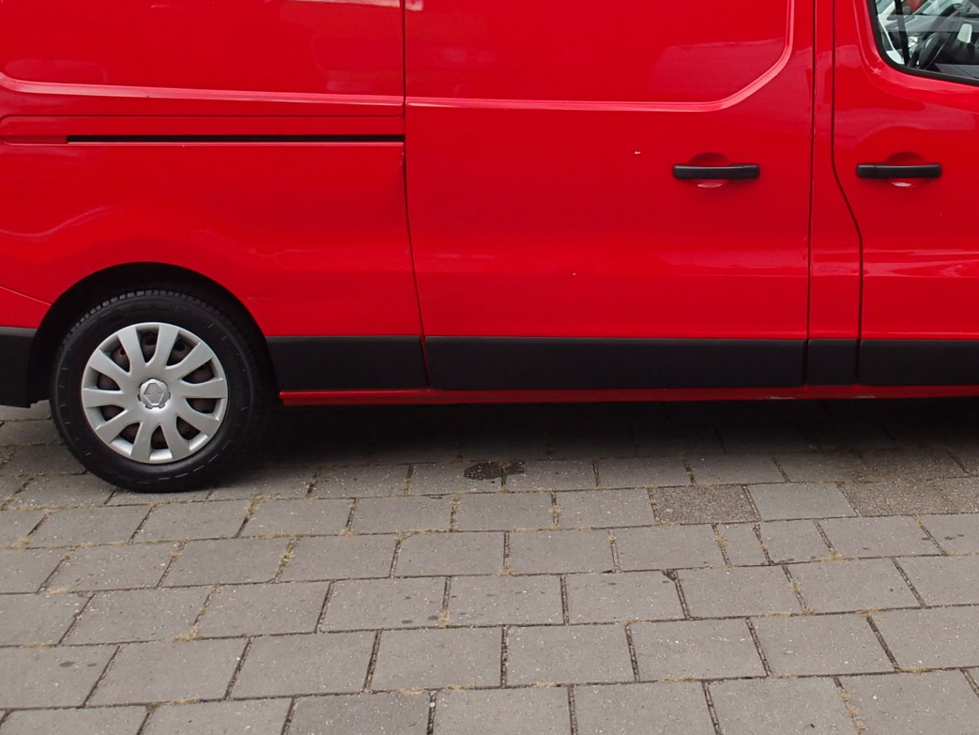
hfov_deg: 40.9
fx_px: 1301
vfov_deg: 30.9
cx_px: 627
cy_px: 176
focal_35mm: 46
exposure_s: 1/640
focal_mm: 4.5
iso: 100
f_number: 2.8
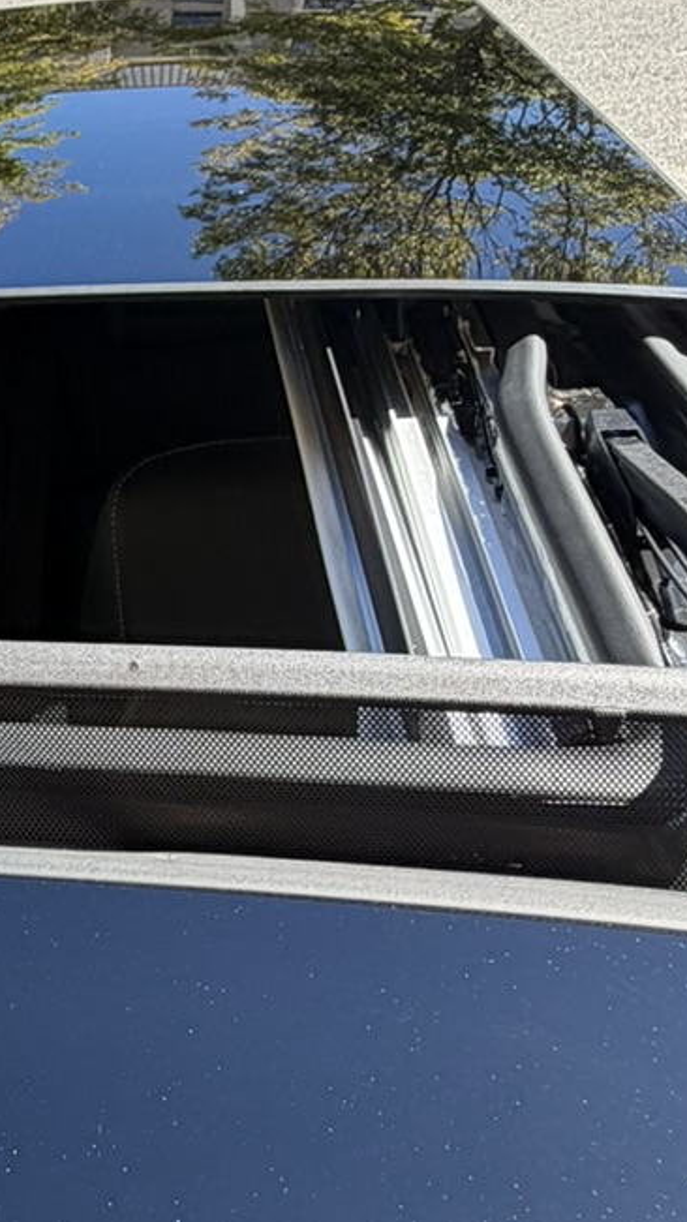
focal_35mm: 48
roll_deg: +11.6
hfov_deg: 21.4
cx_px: -310
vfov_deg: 42.7
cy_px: 499
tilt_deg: -26.0
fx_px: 1555
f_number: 2.2
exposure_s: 1/231
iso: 40
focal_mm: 2.22
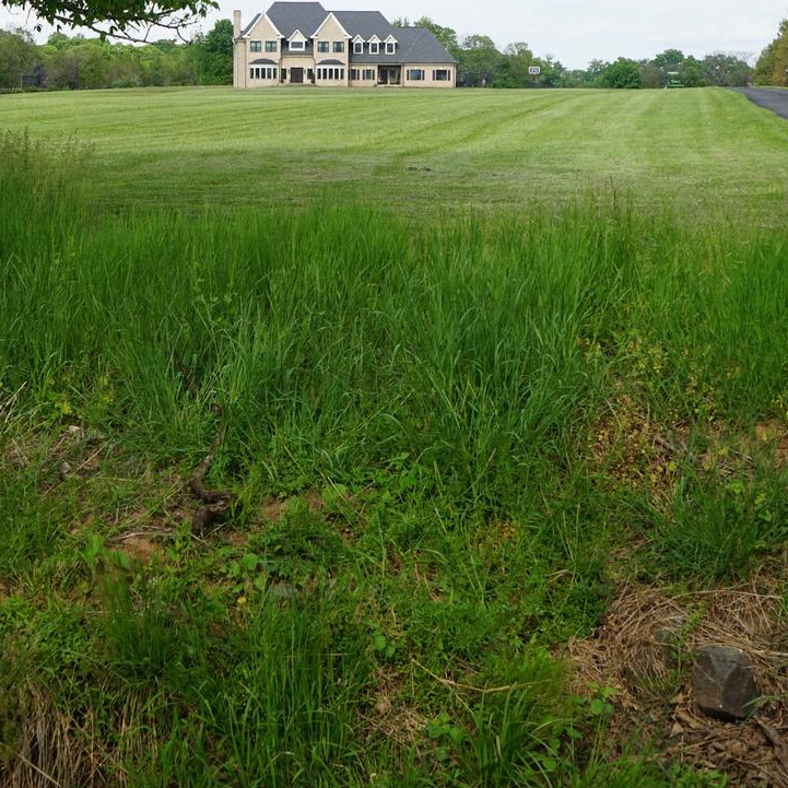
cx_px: 258
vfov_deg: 25.4
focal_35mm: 67
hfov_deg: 25.6
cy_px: 198
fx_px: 1726
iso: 100
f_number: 9
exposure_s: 1/100
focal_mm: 37
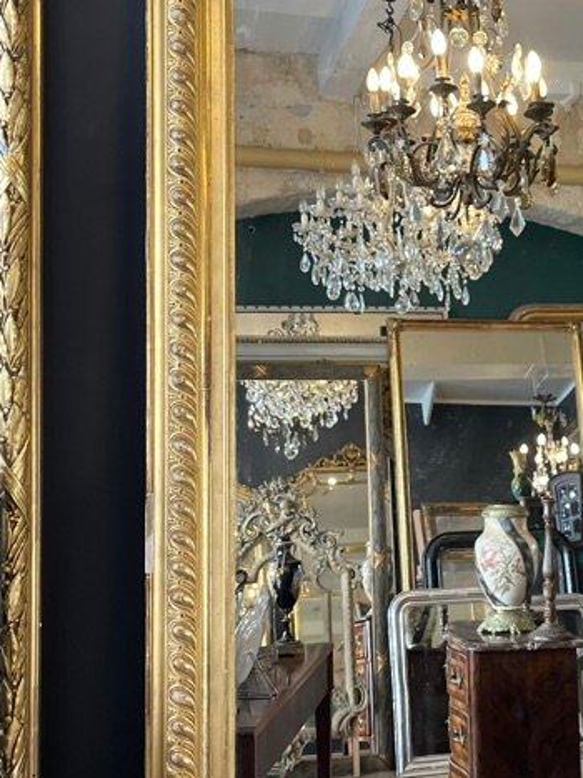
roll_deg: +0.5
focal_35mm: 57
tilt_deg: -2.3
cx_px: 523
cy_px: 293
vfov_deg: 33.6
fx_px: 1281
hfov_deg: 24.9
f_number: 1.6
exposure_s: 1/121
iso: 125
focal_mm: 5.1
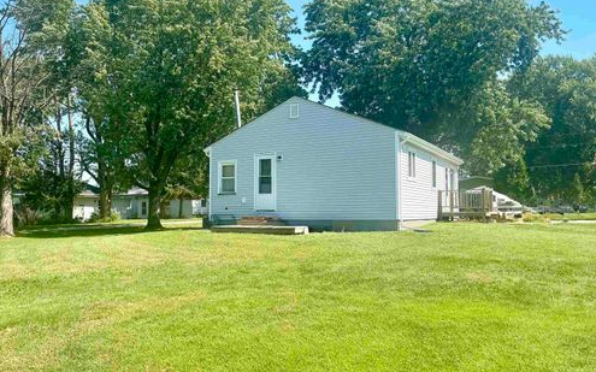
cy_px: 194
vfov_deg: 41.8
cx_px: 297
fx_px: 487
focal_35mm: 30
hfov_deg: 62.9
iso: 25
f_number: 1.8
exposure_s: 1/997
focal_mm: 3
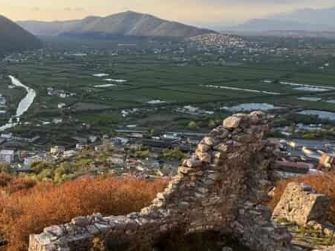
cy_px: 236
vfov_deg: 37.4
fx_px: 339
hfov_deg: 41.9
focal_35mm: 35
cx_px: -32
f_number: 1.8
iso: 32
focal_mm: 1.6
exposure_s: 1/114
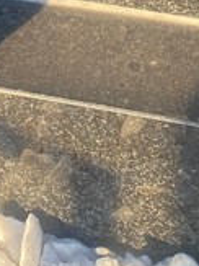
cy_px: -189
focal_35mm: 128
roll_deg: +0.7
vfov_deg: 14.0
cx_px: 135
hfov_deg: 11.6
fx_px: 982
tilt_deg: -37.2
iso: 32
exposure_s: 1/249
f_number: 1.8
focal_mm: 4.25
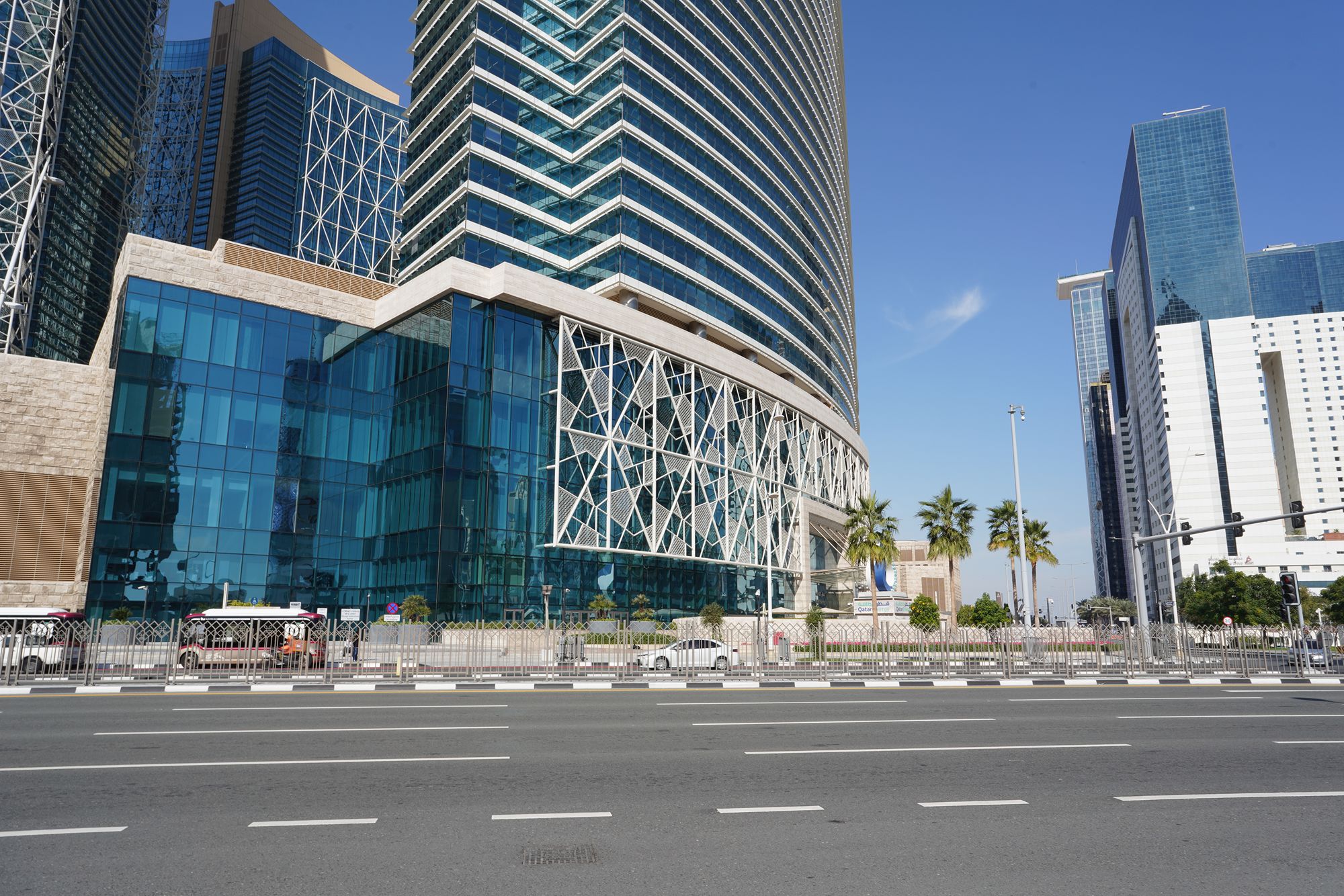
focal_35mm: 24
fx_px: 896
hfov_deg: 73.7
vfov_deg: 53.1
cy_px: 448
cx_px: 672
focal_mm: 24
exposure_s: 1/100
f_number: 16
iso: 100
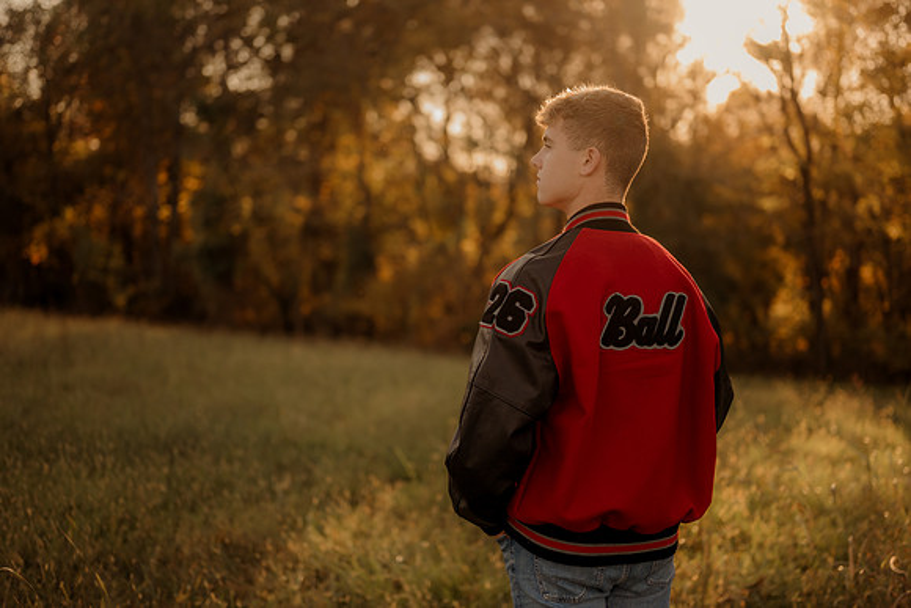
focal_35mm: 50
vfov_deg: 27.0
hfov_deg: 39.6
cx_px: 456
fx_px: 1266
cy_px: 304
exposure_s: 1/1000
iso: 250
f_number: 1.8
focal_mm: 50
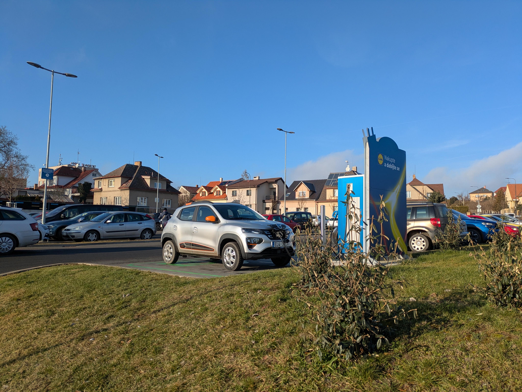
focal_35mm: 25
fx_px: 377
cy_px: 196
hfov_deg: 69.4
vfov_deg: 54.9
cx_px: 261
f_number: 1.89
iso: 45
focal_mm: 5.43
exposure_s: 1/1919
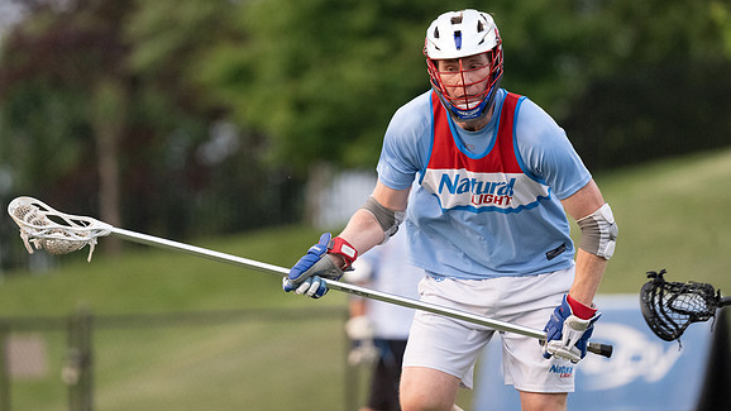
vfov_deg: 1.8
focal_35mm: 669
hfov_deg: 3.2
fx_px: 12966
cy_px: 136
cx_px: 421
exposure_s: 1/1000
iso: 3600
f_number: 5.6
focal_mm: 500
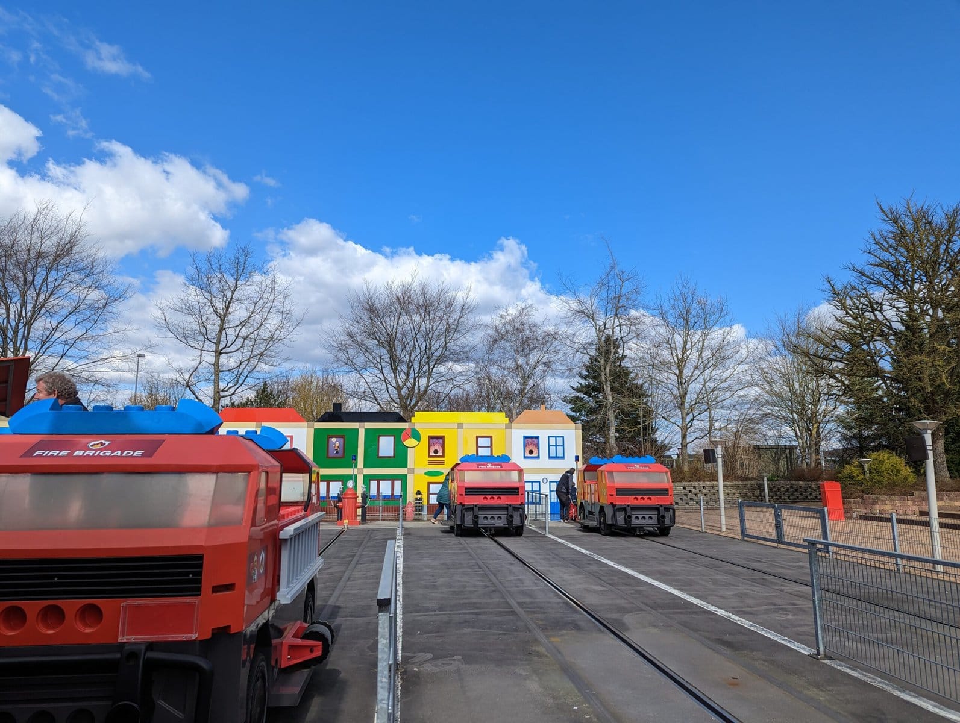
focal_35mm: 24
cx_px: 480
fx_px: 667
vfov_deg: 57.0
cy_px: 362
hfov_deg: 71.5
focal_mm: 6.81
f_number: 1.85
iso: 45
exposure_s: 1/2571
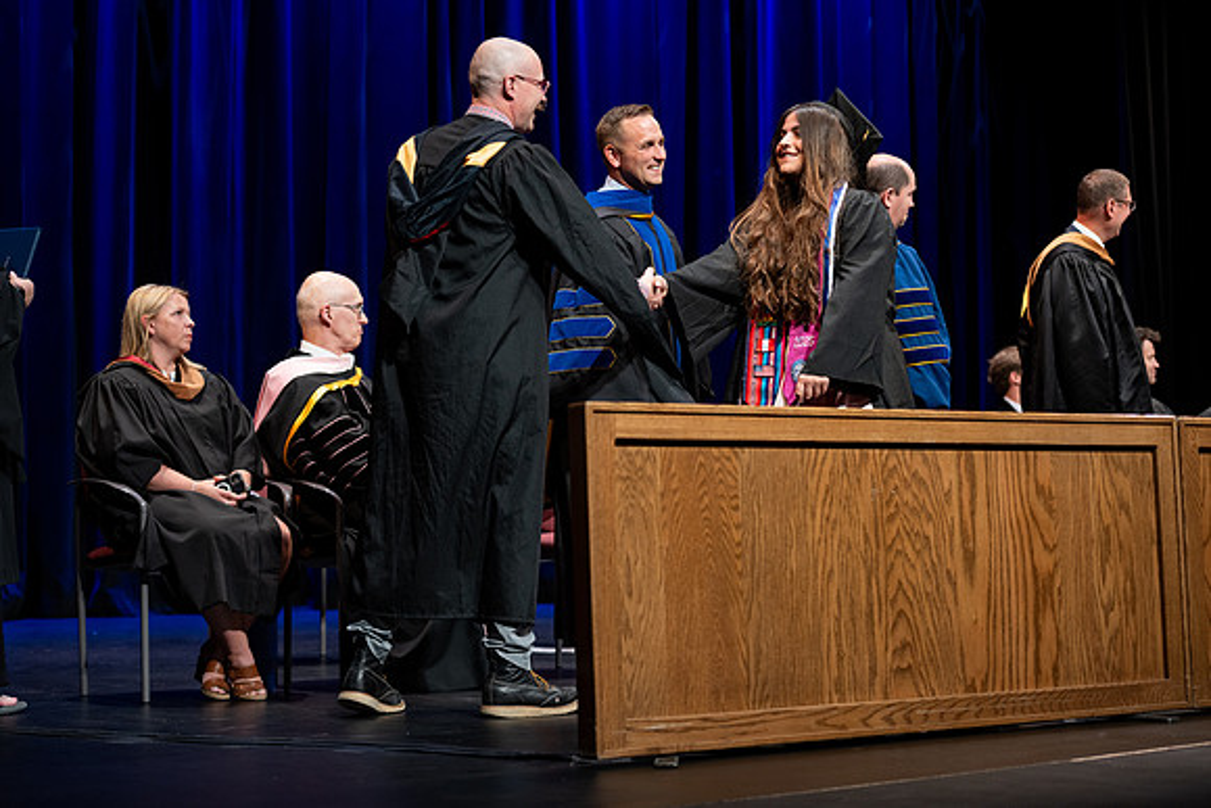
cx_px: 606
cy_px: 404
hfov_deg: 28.8
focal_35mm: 70
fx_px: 2355
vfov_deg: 19.5
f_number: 2.8
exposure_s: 1/250
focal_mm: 70
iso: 500
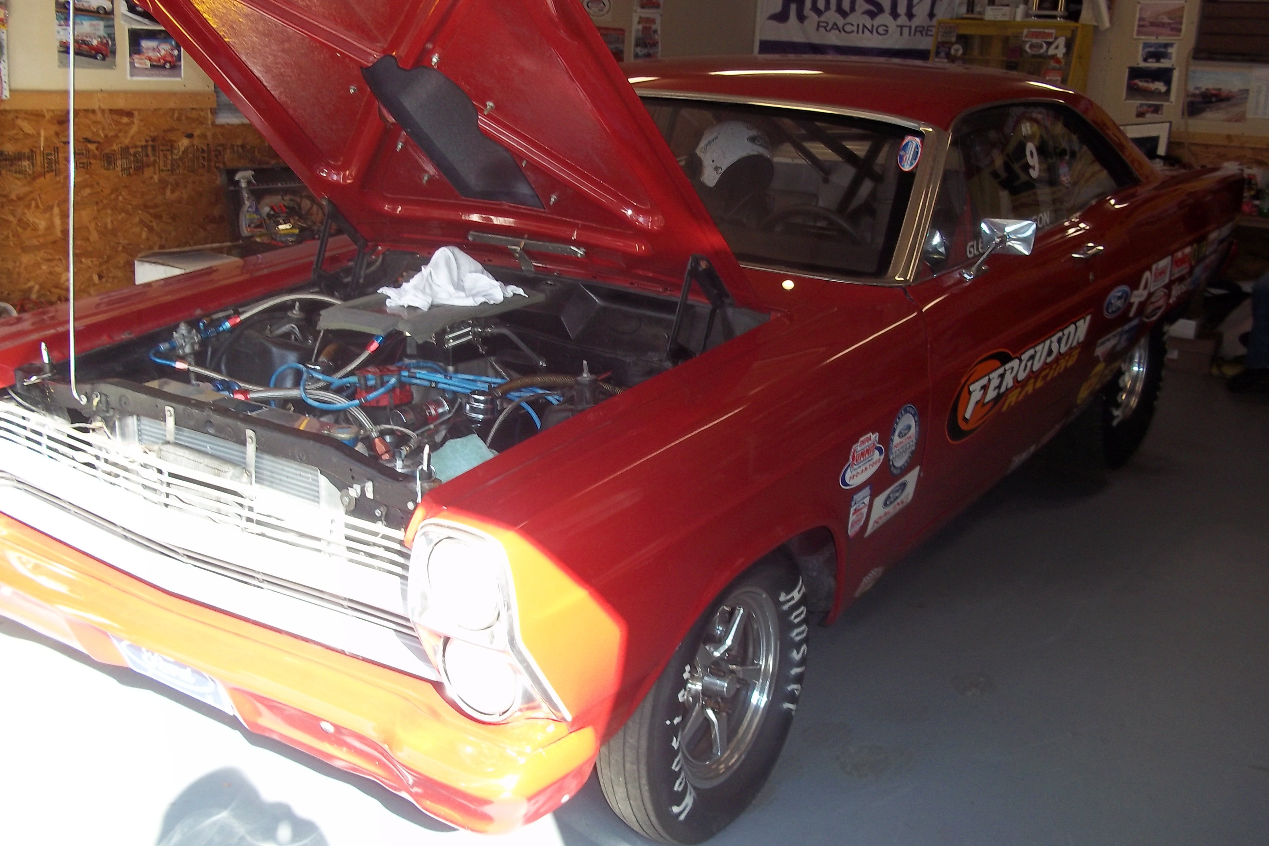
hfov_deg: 50.7
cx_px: 625
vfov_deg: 35.0
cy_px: 391
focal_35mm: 38
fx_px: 1339
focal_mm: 6.5
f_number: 3.1
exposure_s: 1/100
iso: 80
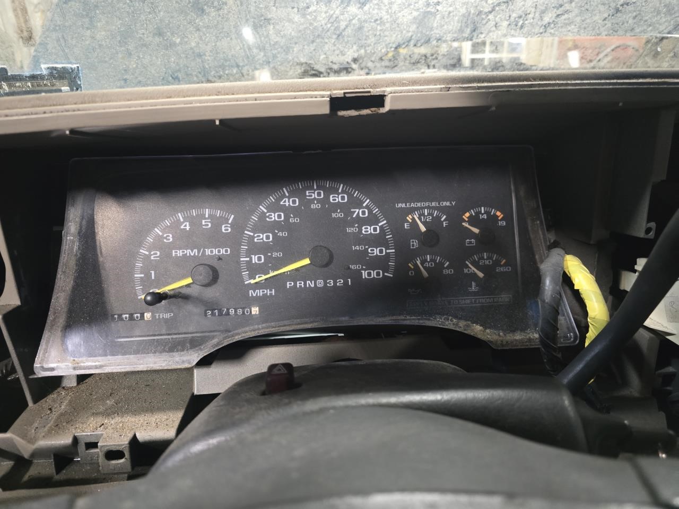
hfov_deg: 73.9
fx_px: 451
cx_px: 340
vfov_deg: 58.9
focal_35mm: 23
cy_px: 254
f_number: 1.7
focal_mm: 6.3
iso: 1250
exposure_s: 1/40
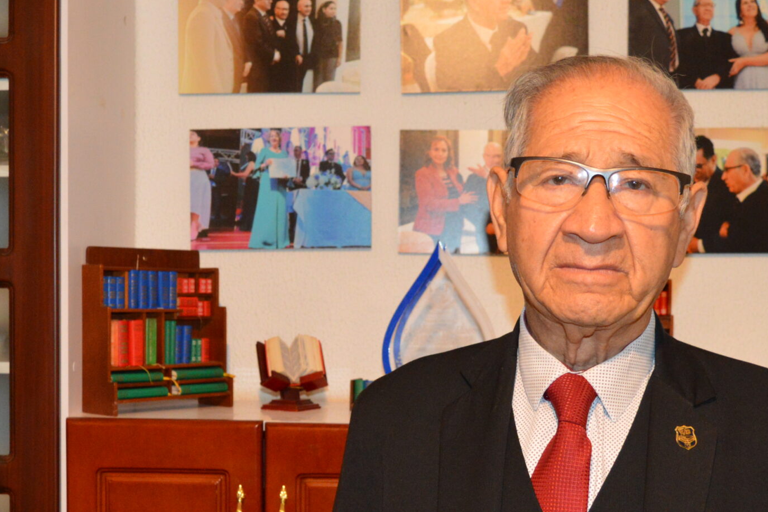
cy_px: 345
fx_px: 1195
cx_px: 376
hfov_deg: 35.6
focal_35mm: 56
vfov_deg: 24.1
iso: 1600
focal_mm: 20
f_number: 3.5
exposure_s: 1/60
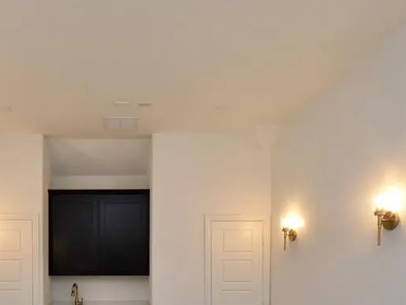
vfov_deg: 44.8
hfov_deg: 59.0
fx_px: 340
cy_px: 262
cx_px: 111
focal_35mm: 29
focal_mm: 10
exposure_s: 1/80
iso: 800
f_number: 4.5
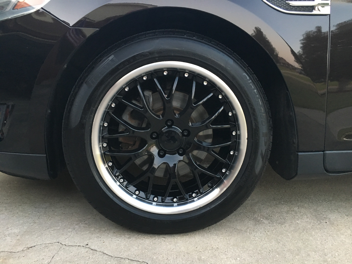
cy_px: 132
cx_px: 176
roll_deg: -0.4
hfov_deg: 61.7
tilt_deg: -12.6
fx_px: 295
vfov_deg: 48.2
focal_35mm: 29
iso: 160
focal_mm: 4.15
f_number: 2.2
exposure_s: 1/30
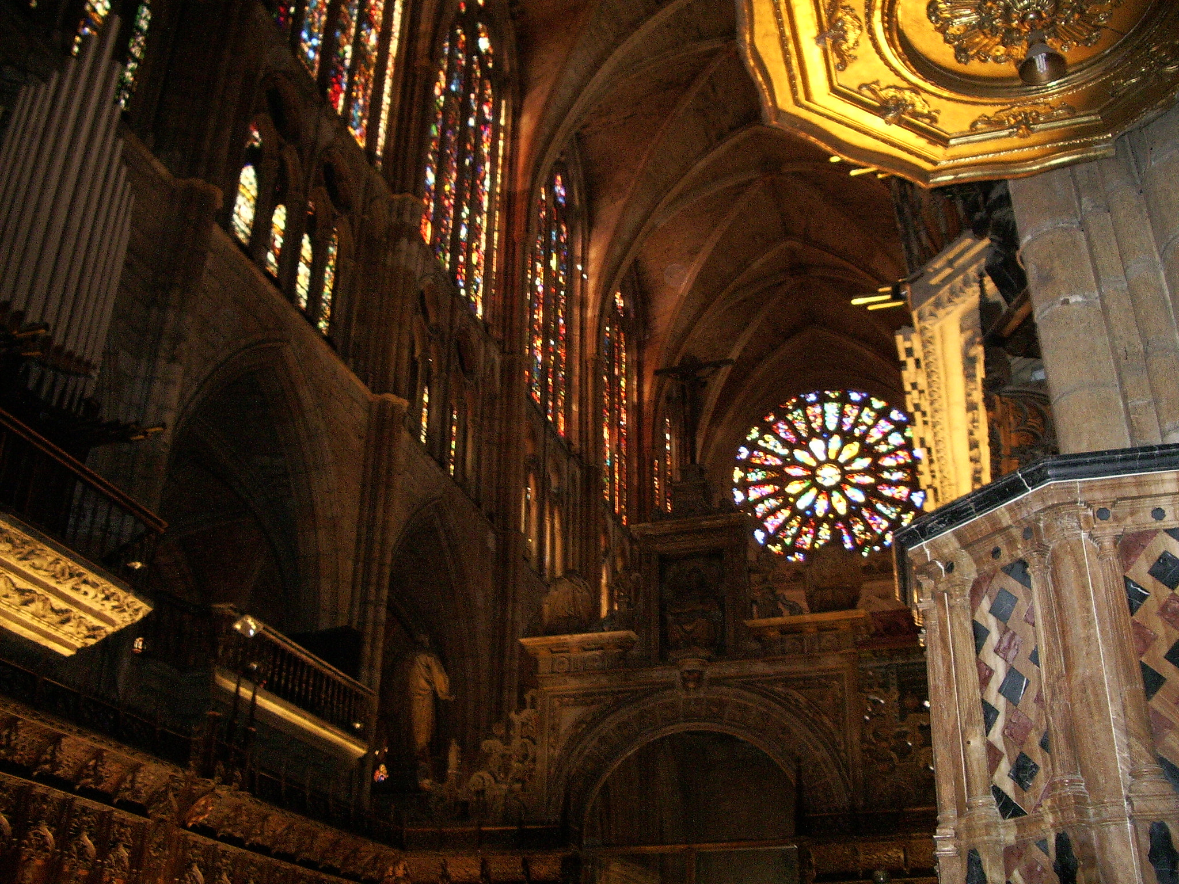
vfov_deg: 40.7
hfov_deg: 52.6
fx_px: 1192
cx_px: 590
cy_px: 442
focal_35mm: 35
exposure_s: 1/15
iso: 200
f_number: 2.6
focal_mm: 5.8
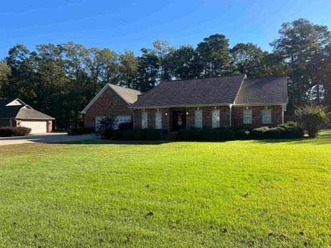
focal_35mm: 26
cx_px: 166
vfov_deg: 53.1
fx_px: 249
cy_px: 124
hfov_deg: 67.3
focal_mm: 5.7
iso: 50
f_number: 1.5
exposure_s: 1/1901
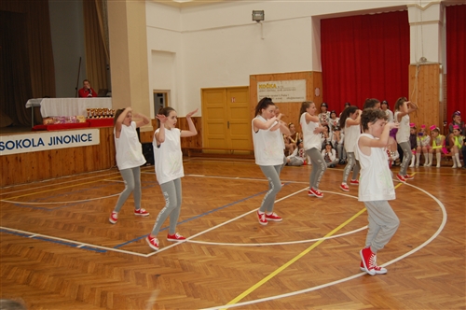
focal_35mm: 36
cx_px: 233
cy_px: 155
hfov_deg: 53.2
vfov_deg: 36.8
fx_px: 465
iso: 400
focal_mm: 24
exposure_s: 1/60
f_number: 4
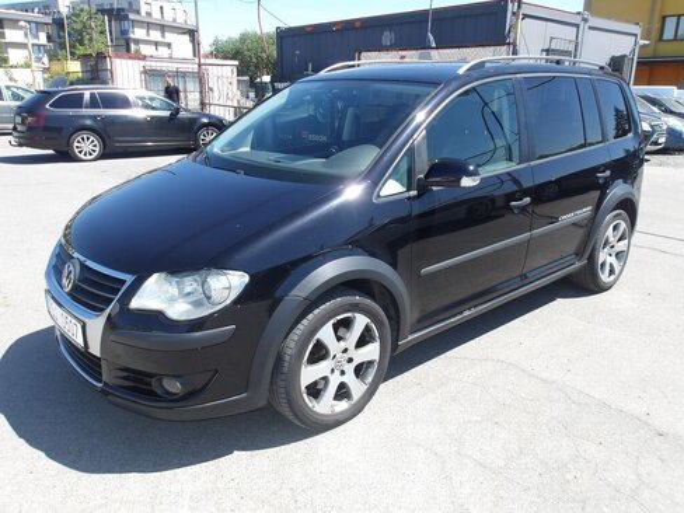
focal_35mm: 27
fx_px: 534
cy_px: 256
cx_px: 342
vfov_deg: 51.4
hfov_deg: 65.3
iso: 100
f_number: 3
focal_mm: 4.9
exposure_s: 1/614
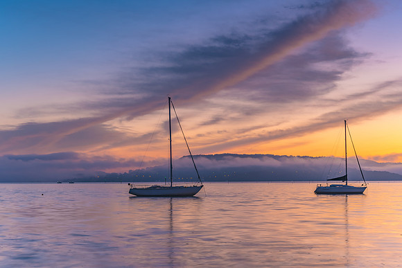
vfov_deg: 20.1
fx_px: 756
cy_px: 134
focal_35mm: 68
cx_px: 201
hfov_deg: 29.8
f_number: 8
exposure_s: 1.6
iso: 100
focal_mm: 44
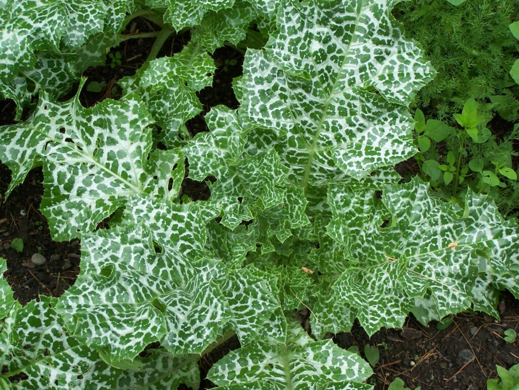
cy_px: 195
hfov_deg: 23.8
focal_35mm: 82
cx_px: 260
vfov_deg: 18.0
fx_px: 1229
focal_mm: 13.7
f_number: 3.2
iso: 80
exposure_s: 1/350
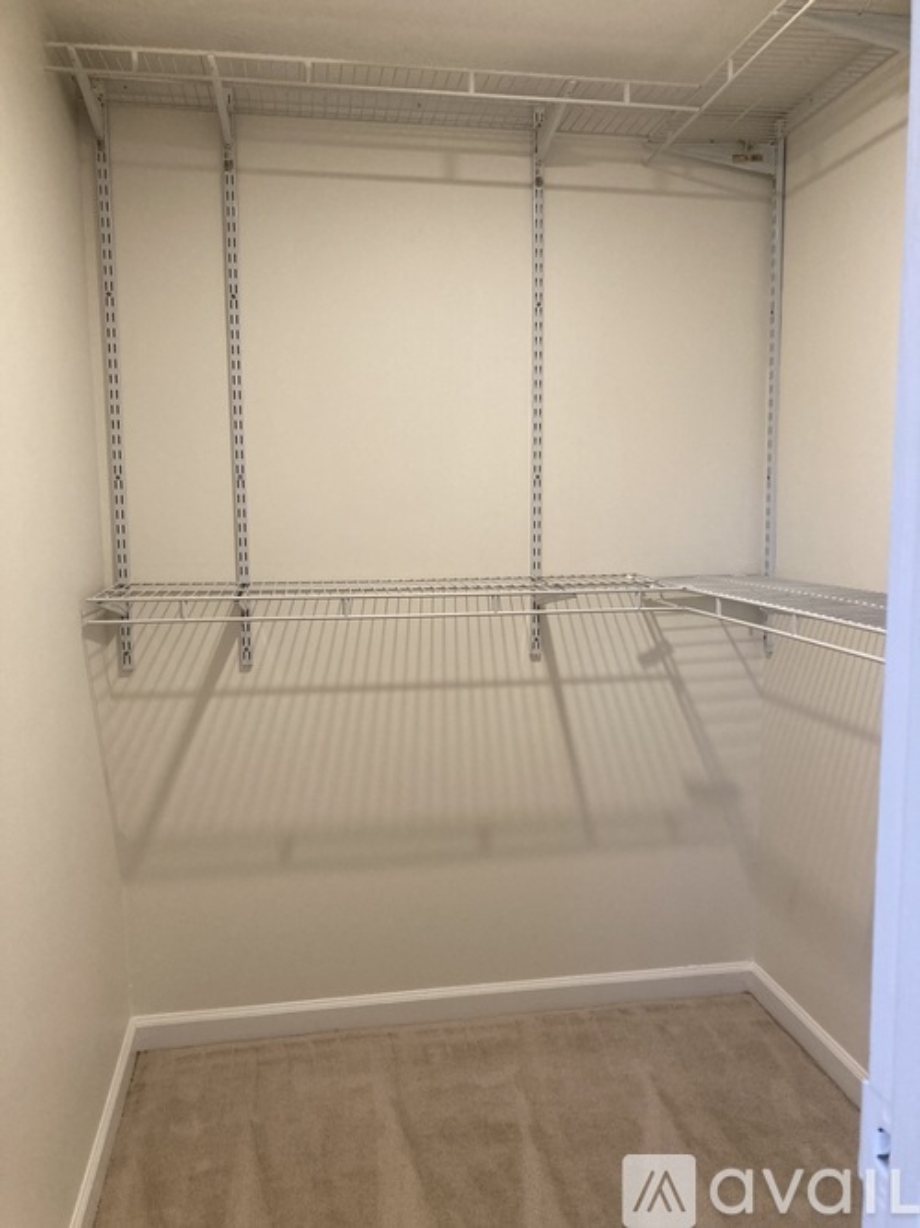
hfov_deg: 49.7
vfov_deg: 63.5
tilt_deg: -6.9
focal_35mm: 28
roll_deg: +0.2
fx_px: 993
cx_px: 460
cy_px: 614
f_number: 1.8
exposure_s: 1/60
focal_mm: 3.99
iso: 125
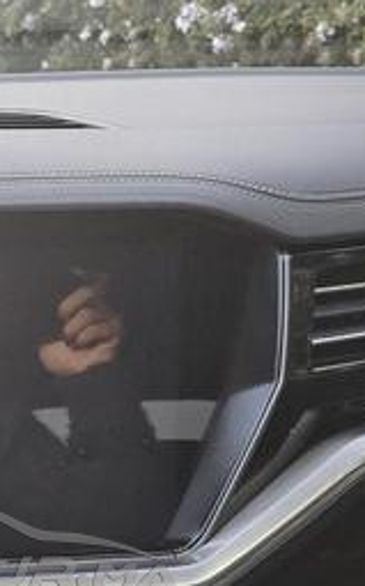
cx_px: -28
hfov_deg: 19.2
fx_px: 1036
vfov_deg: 30.0
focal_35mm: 65
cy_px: 541
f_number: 1.8
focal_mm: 5
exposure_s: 1/17
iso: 1250
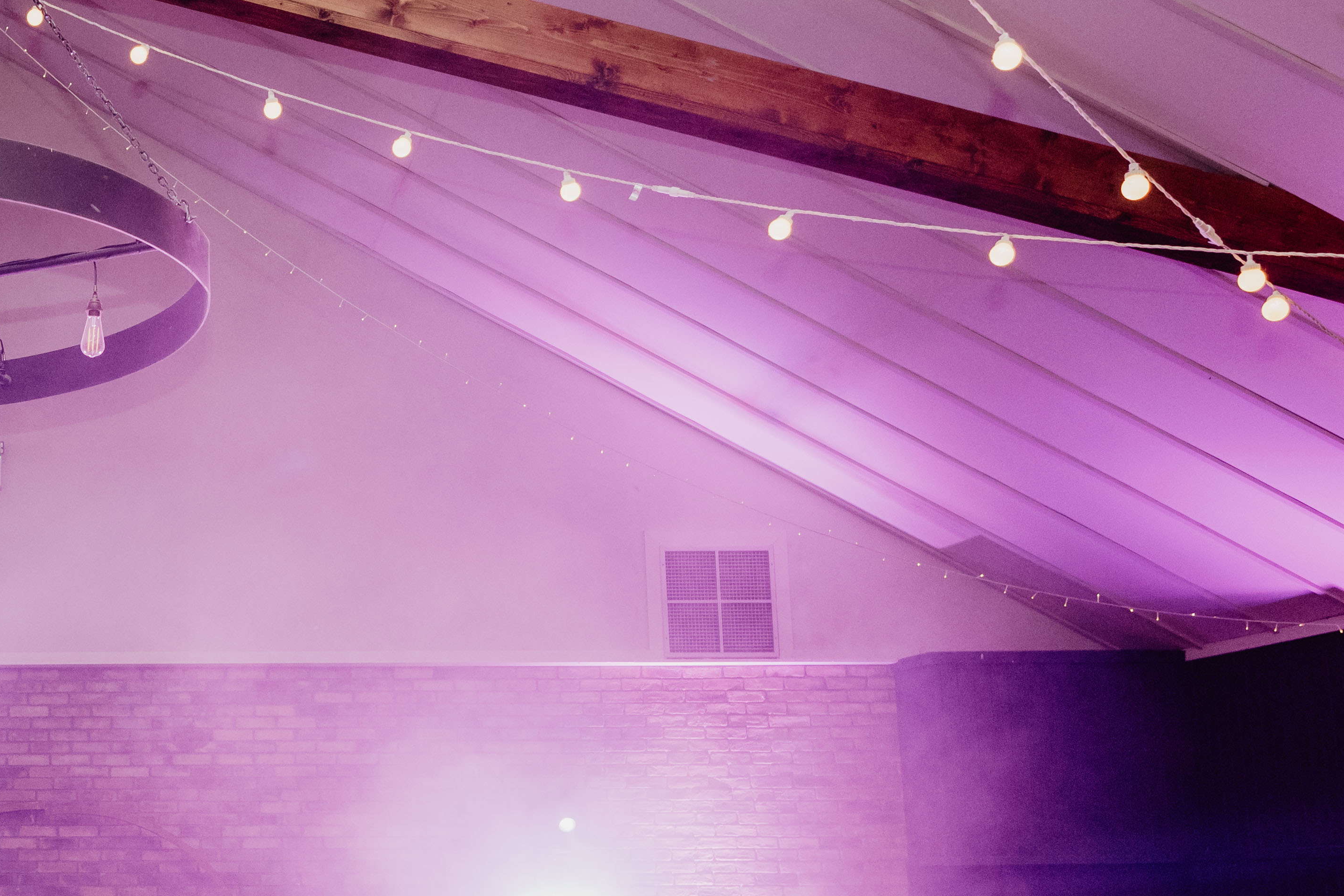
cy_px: 627
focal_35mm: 46
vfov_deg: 29.0
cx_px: 36
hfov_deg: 38.5
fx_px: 1717
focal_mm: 14
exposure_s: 1/125
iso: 1250
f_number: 1.8
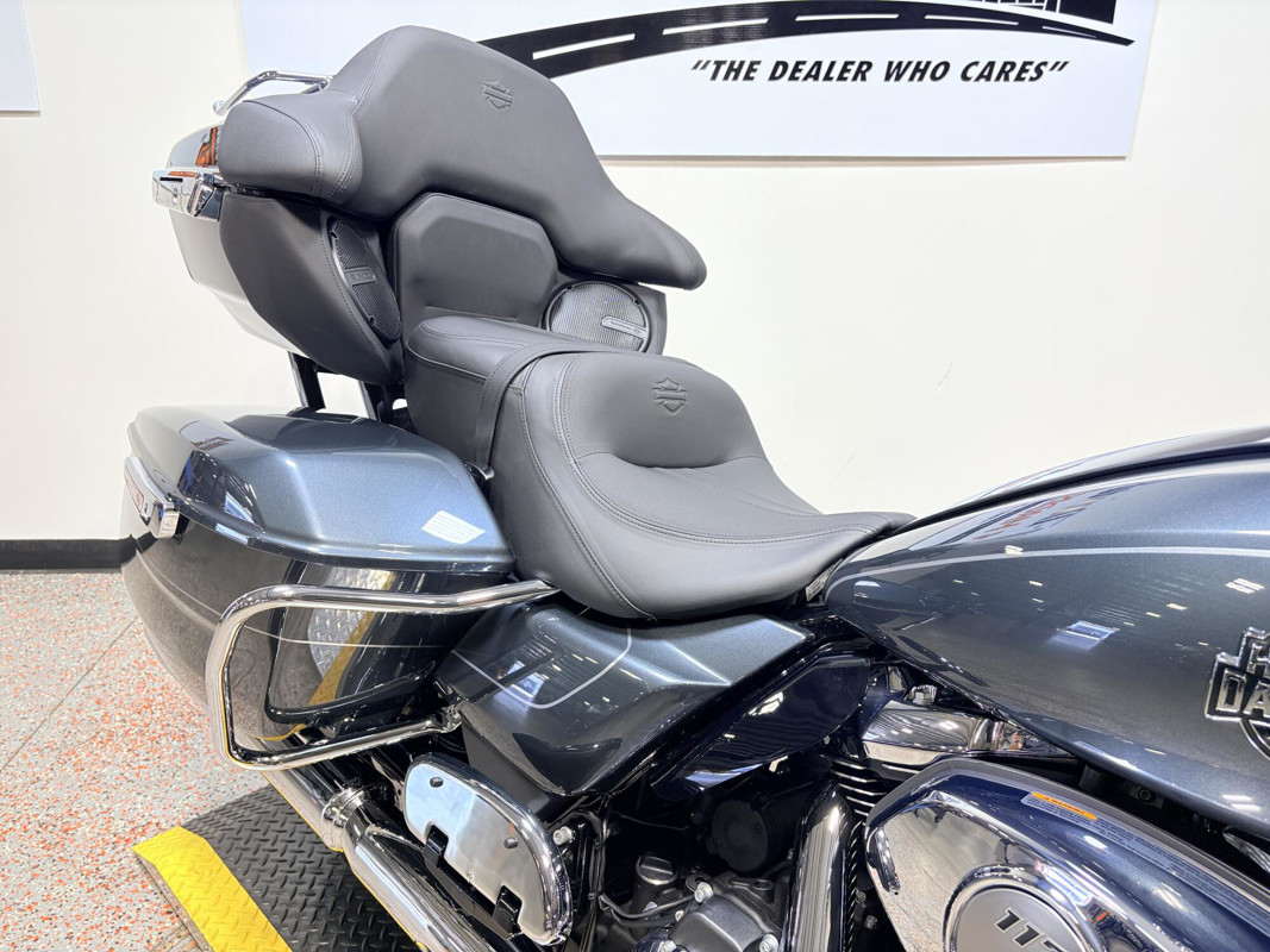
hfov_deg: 67.3
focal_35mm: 26
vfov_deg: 53.1
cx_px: 635
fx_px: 954
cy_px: 476
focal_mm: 5.96
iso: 50
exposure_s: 1/120
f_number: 1.6
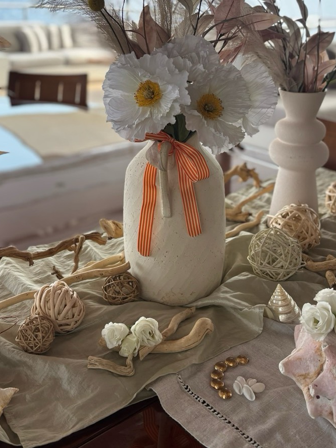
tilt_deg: -14.9
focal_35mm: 41
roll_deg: -0.1
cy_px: 127
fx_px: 531
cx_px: 159
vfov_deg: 44.6
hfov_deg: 35.1
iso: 50
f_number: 1.6
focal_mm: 5.96
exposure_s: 1/298
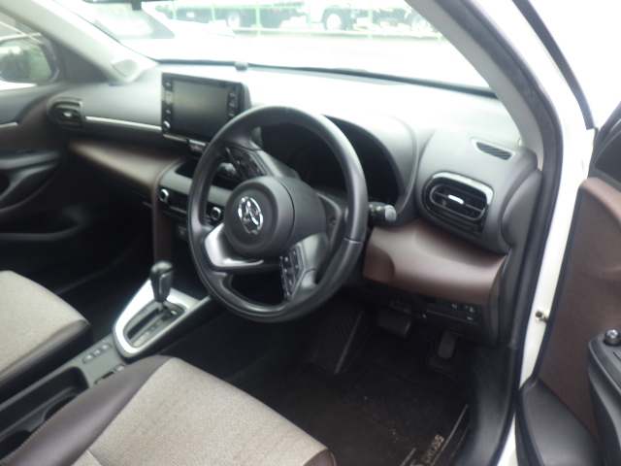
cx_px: 310
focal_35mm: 28
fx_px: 502
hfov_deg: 63.4
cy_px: 233
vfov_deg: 49.7
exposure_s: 1/100
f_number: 3.5
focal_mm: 5
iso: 125
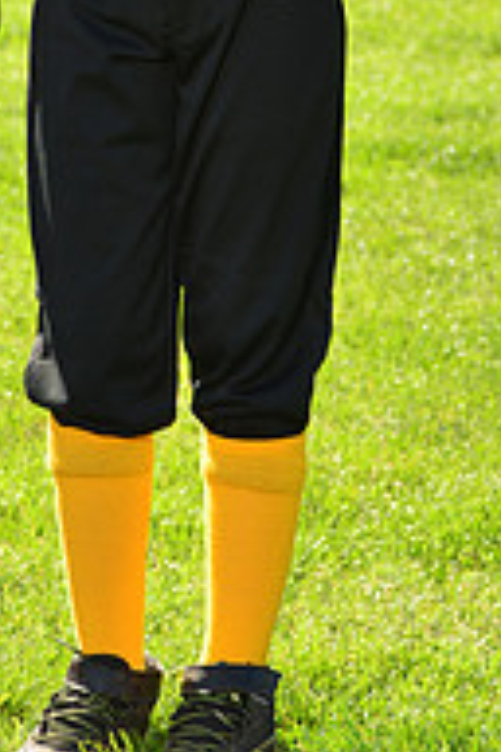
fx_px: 6930
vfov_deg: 6.1
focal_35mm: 332
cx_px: -108
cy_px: -313
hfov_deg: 4.1
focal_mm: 110
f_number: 8
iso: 200
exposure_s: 1/250
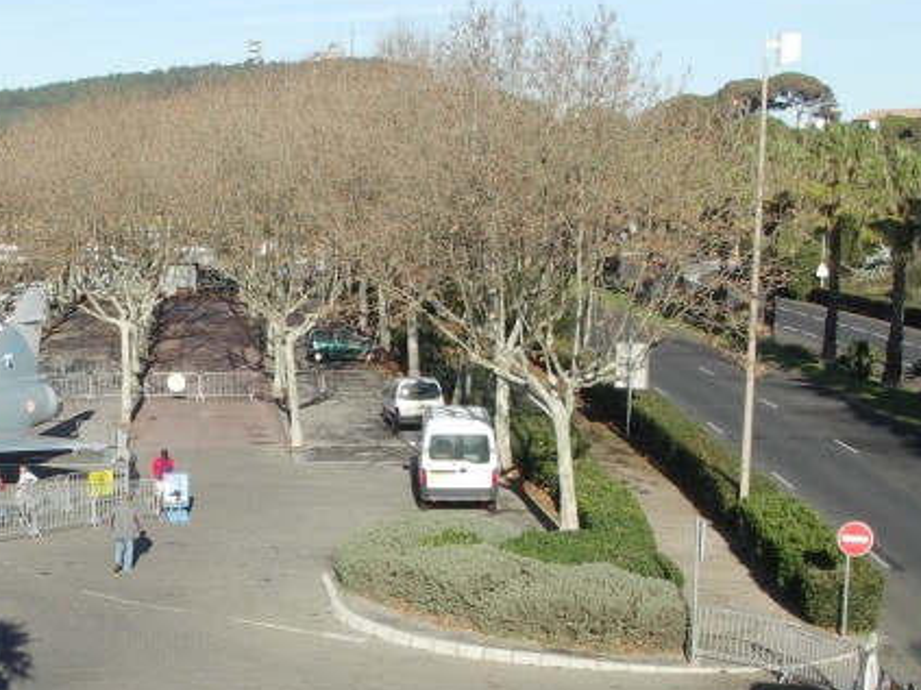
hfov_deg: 18.5
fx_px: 2819
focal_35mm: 106
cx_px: 279
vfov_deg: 13.9
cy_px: 518
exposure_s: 1/125
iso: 100
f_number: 9
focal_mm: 14.5
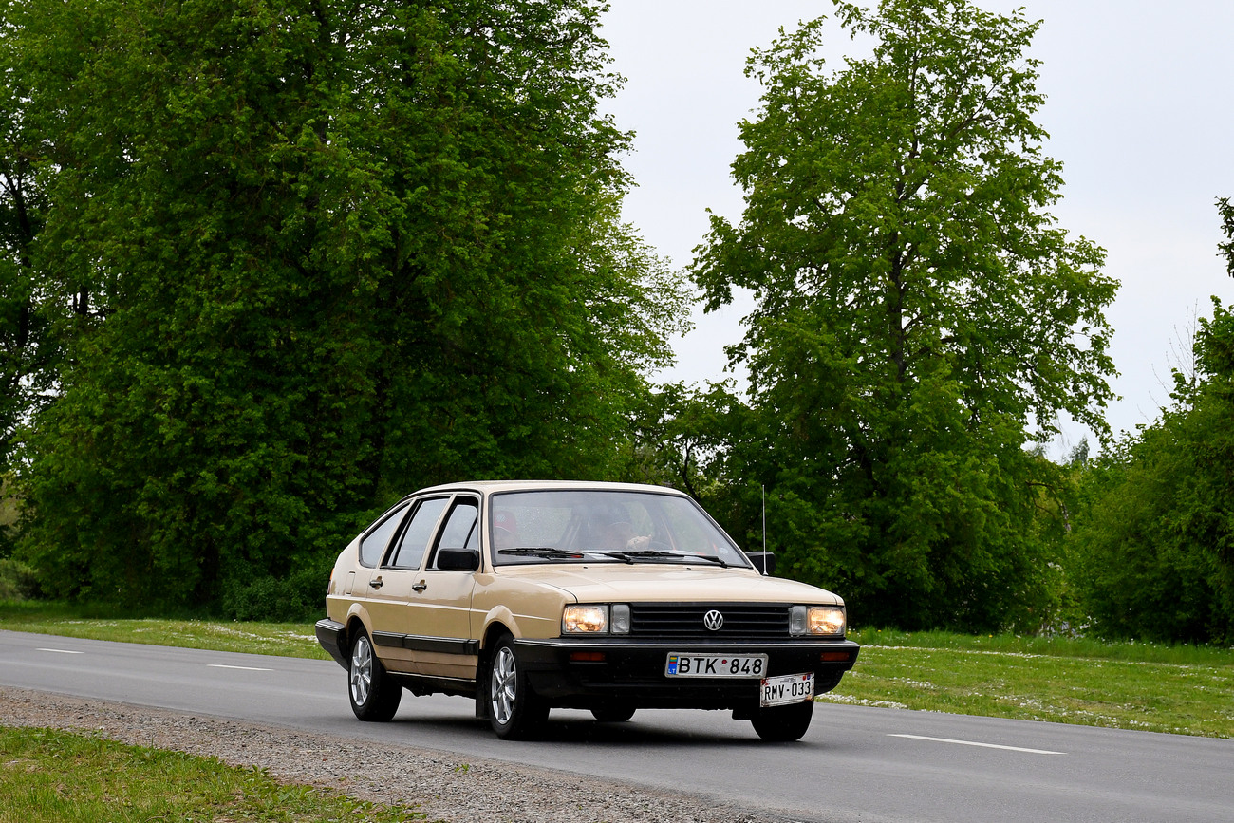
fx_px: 2879
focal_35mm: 84
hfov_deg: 24.2
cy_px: 412
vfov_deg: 16.3
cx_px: 617
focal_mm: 56
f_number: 6.3
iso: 400
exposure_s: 1/640
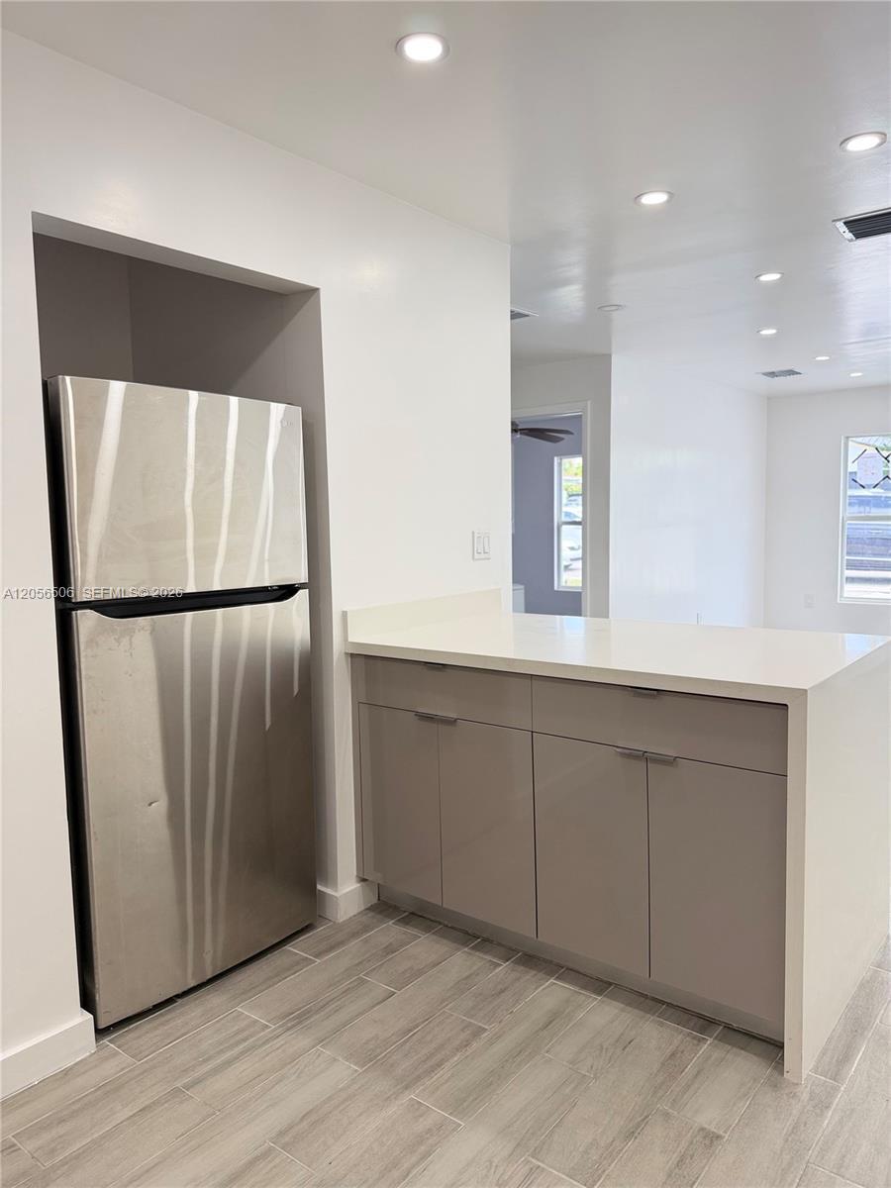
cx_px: 446
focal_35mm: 24
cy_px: 594
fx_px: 824
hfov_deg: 56.8
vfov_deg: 71.6
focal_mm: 6.76
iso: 80
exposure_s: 1/121
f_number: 1.78
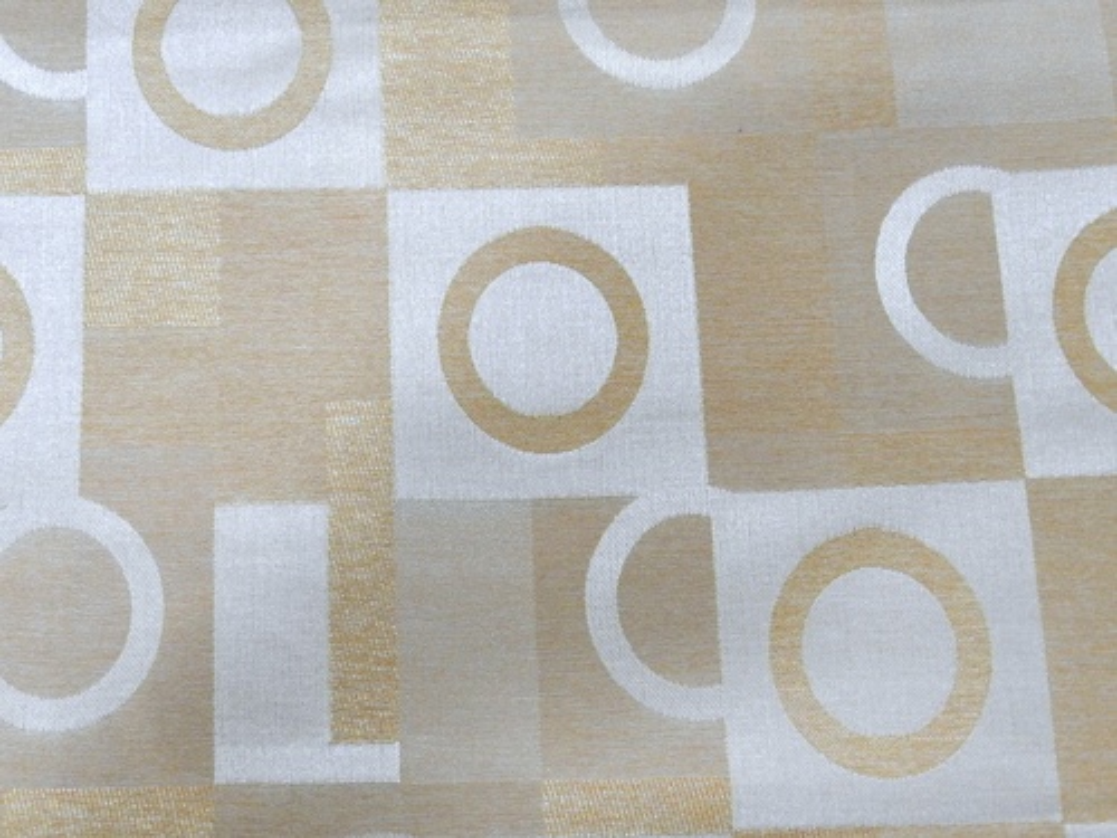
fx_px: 1710
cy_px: 419
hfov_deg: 36.2
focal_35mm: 53
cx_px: 558
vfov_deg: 27.5
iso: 400
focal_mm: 9.4
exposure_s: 1/15
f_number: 4.4
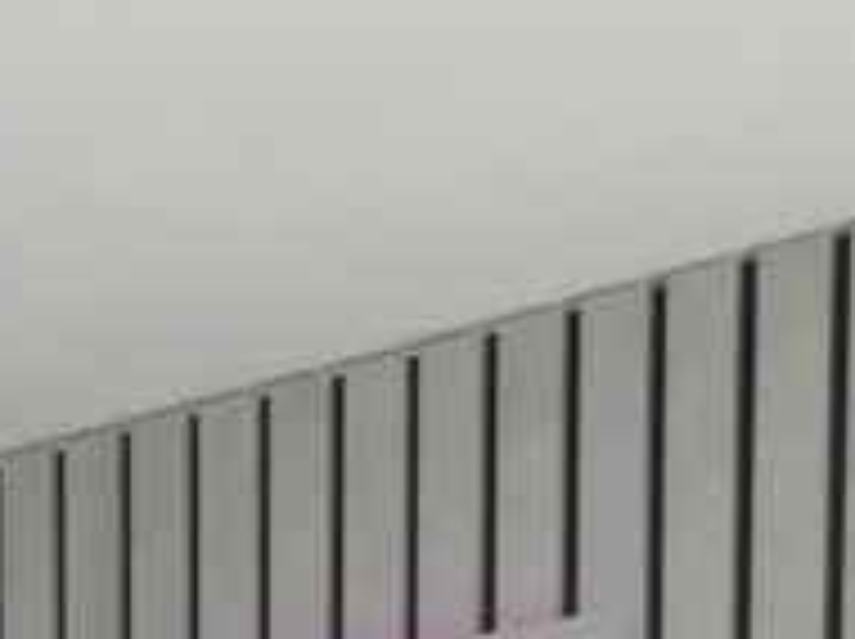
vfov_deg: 11.1
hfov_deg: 16.4
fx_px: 2664
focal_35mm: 108
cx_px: -482
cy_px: 1611
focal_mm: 3.6
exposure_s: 1/60
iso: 250
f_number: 2.8
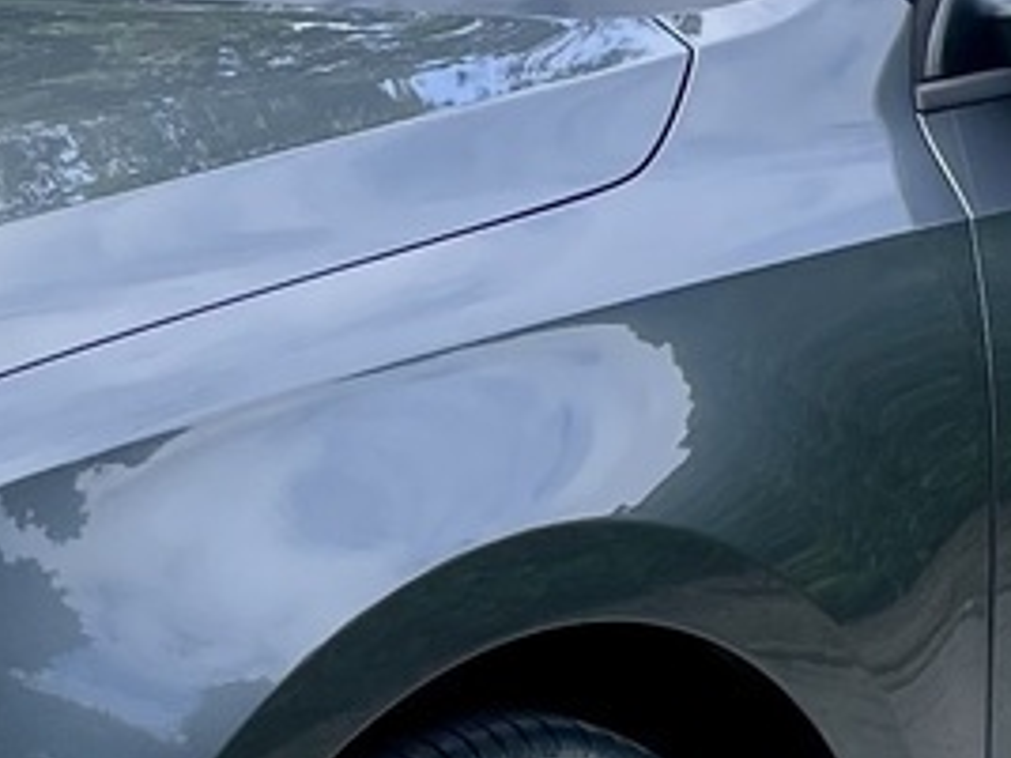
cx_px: 98
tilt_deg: -7.1
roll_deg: -1.0
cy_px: 245
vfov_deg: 9.6
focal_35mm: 155
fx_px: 4527
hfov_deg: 12.6
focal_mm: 4.2
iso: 32
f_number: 1.6
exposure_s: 1/831
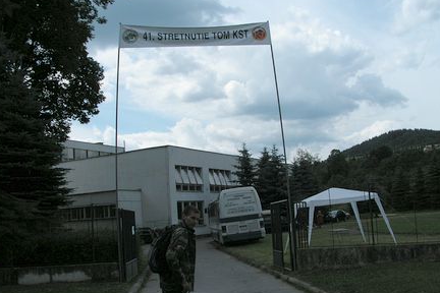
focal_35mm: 39
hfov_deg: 49.5
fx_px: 477
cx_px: 215
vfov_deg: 34.2
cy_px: 145
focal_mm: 6
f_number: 4.8
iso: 50
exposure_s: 1/500
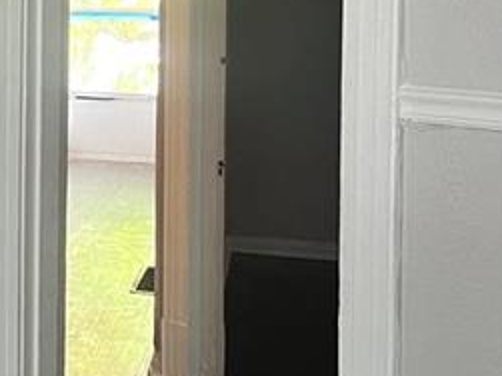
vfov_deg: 13.8
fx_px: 1536
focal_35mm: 106
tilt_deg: -1.2
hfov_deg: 15.4
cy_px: 22
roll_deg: -0.2
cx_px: -462
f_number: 1.5
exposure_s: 1/60
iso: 125
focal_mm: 5.7
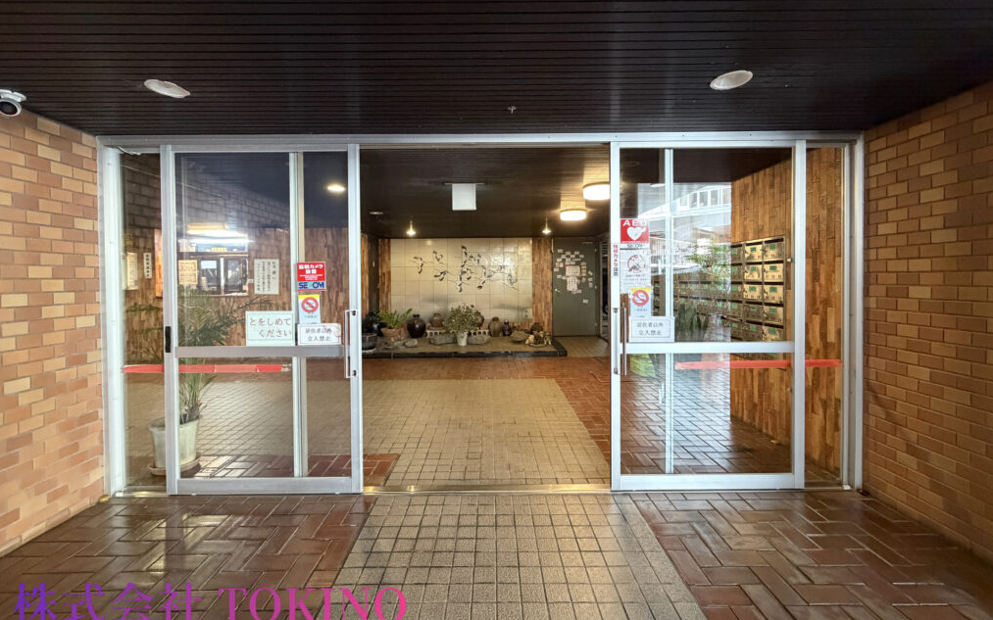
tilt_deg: +0.1
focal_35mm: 15
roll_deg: +1.9
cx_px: 493
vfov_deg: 74.7
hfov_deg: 101.5
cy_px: 285
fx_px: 406
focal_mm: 2.22
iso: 800
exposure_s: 1/60
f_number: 2.2
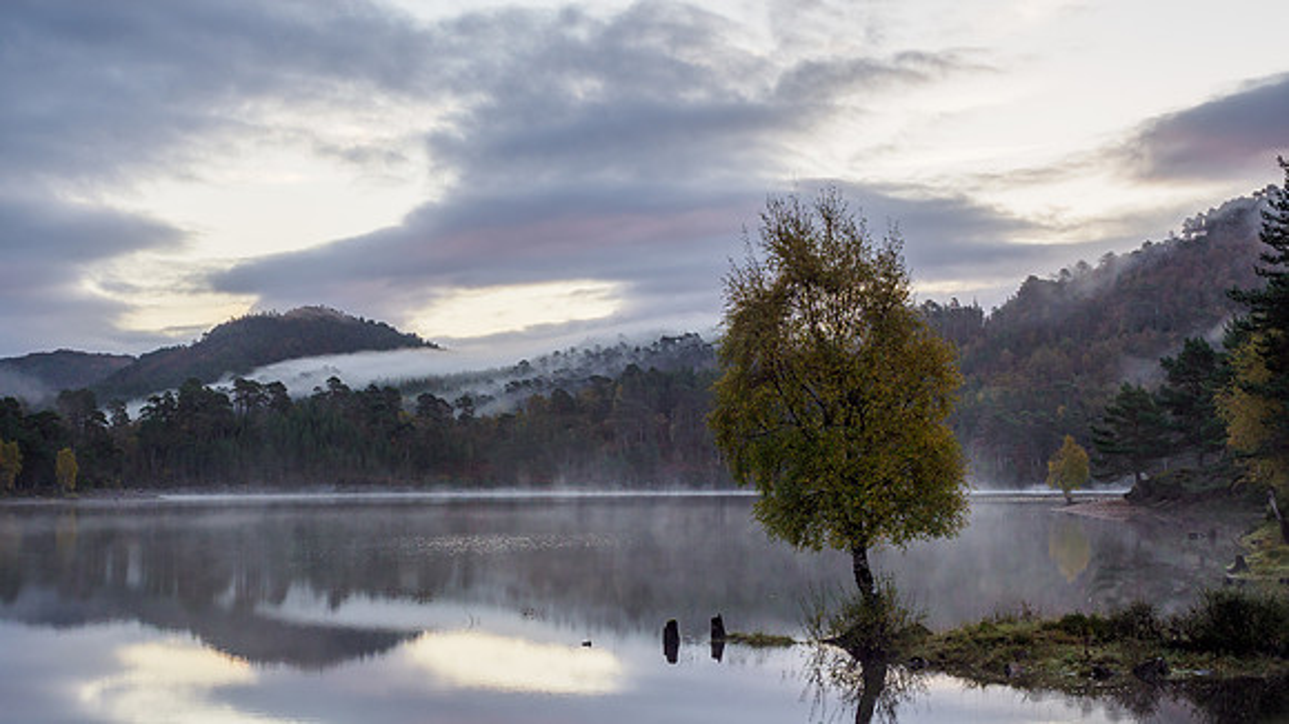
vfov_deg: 21.2
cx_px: 644
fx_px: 1936
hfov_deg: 36.8
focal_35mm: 57
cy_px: 414
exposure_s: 1/10
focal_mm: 26
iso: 200
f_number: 7.1
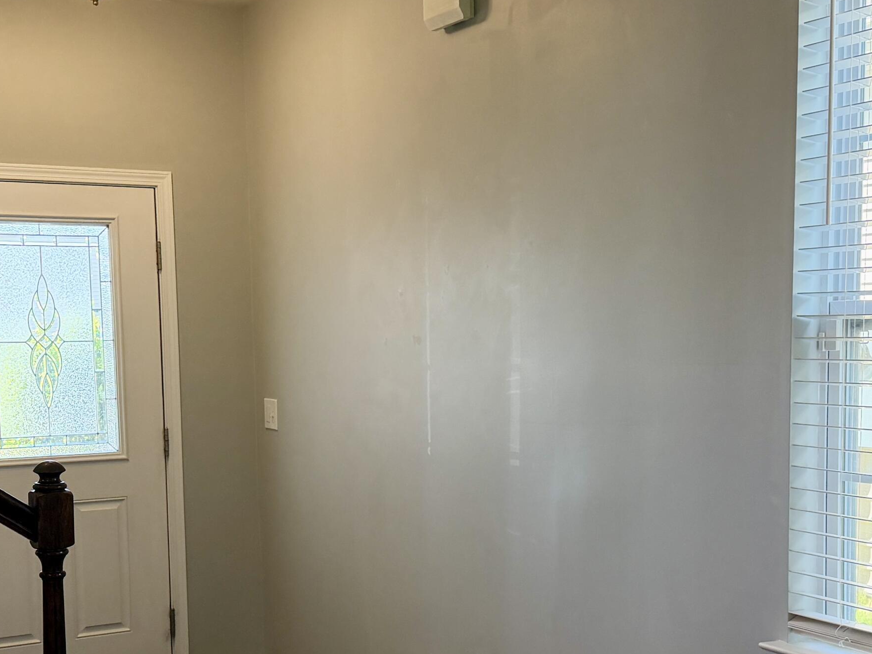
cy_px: 433
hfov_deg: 45.7
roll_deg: +2.6
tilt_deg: -5.8
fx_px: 1033
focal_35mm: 41
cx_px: 374
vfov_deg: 34.8
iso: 200
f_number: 1.78
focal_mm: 6.76
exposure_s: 1/219
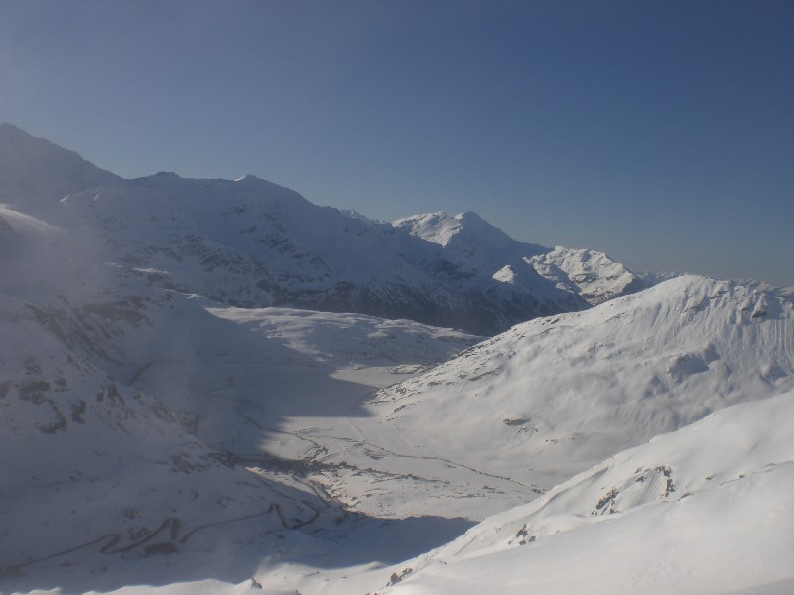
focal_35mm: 38
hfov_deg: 49.0
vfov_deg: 37.7
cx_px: 397
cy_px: 298
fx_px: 872
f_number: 4.4
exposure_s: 1/1000
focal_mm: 6.3
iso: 50
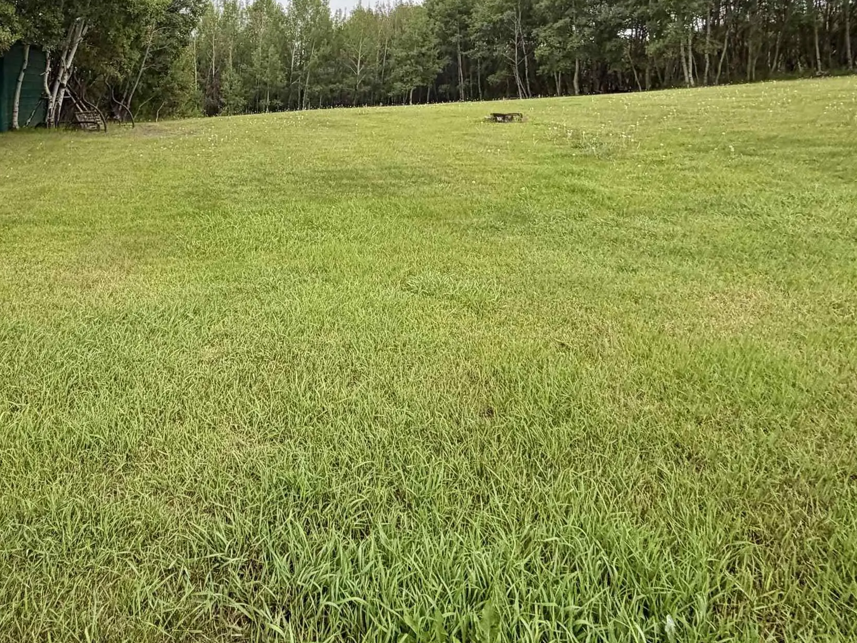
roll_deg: -1.2
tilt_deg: -1.5
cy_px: 101
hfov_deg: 64.3
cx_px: 242
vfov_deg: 49.0
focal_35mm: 26
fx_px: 644
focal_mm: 2.22
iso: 64
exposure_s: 1/502
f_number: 2.2
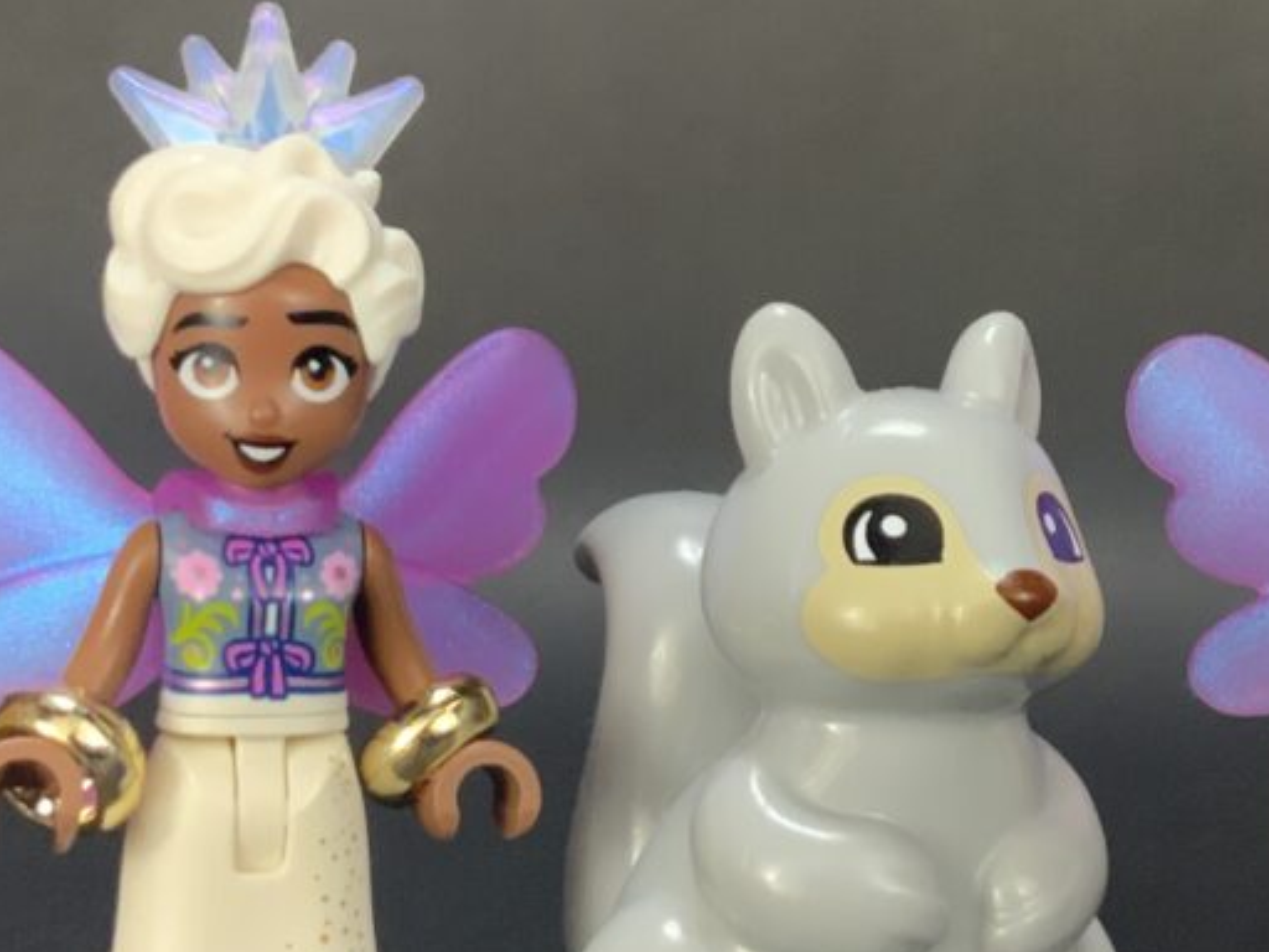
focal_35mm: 58
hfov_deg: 32.9
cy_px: 588
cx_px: 860
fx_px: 2126
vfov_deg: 25.2
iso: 160
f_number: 1.8
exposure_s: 1/60
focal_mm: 3
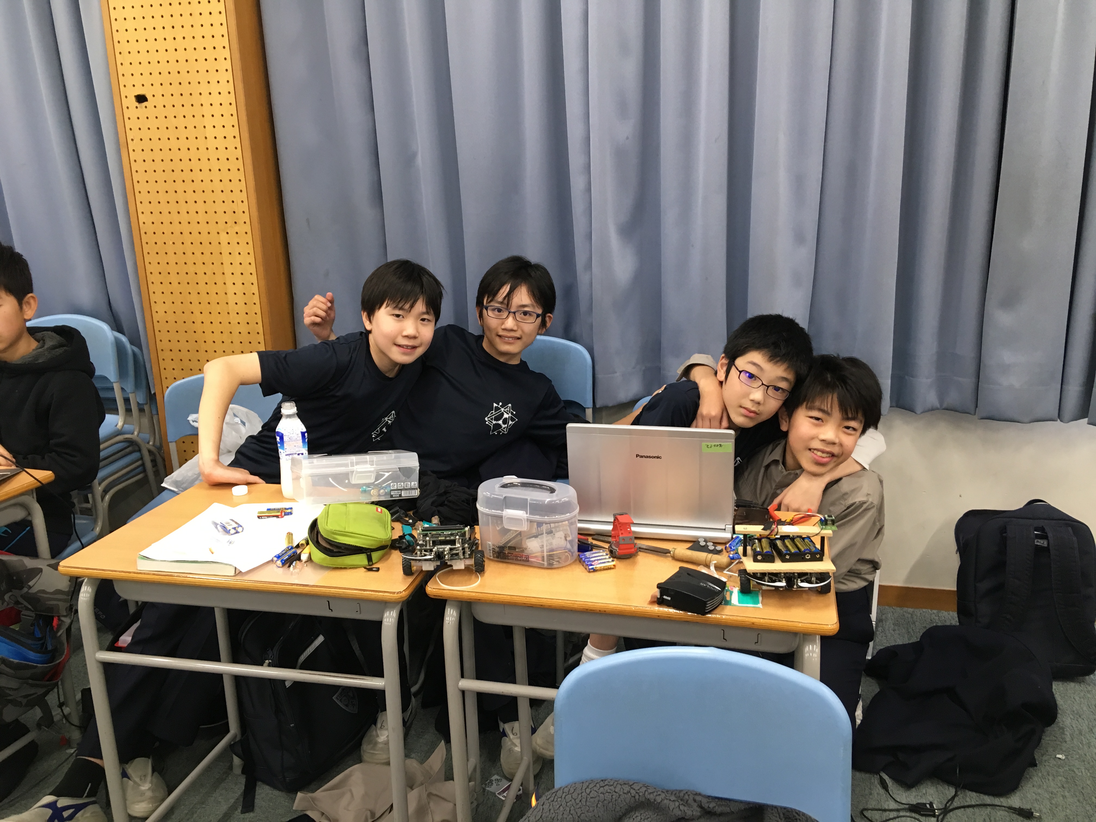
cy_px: 411
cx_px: 548
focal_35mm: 29
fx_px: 918
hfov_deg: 61.7
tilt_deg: -16.6
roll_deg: +2.0
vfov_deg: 48.2
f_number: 2.2
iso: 80
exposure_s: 1/30
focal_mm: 4.15
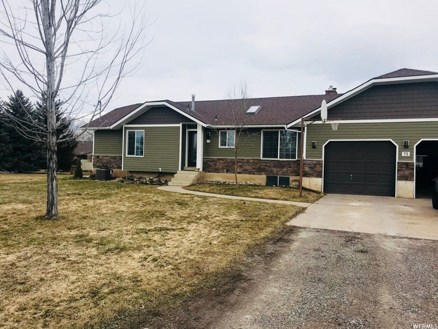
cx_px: 219
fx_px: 354
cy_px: 164
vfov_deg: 49.7
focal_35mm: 28
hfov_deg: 63.4
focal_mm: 3.99
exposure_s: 1/4000
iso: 20
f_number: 1.8
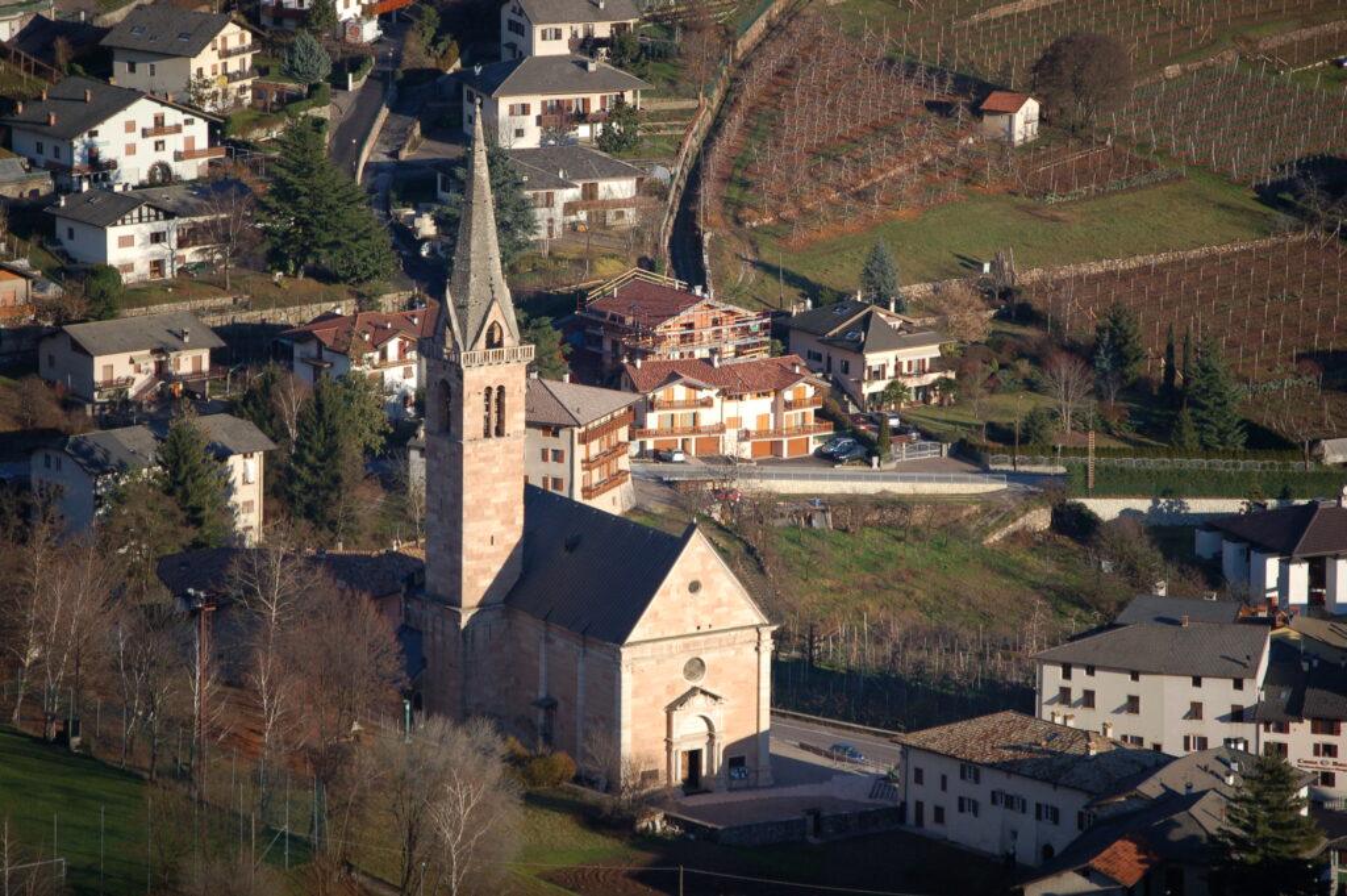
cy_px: 448
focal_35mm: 248
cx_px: 674
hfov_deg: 8.3
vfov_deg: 5.5
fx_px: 9253
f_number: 5.3
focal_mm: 165
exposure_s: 1/1250
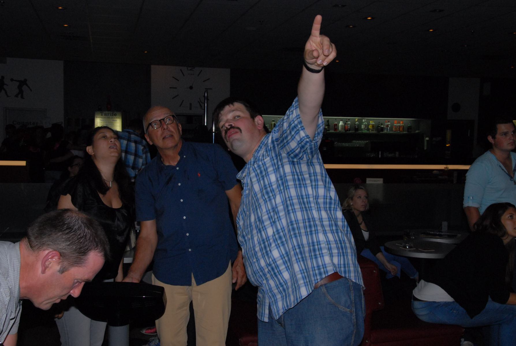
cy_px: 173
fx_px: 625
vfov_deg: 31.0
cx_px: 258
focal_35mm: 44
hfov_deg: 44.9
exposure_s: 1/60
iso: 640
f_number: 11
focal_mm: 29
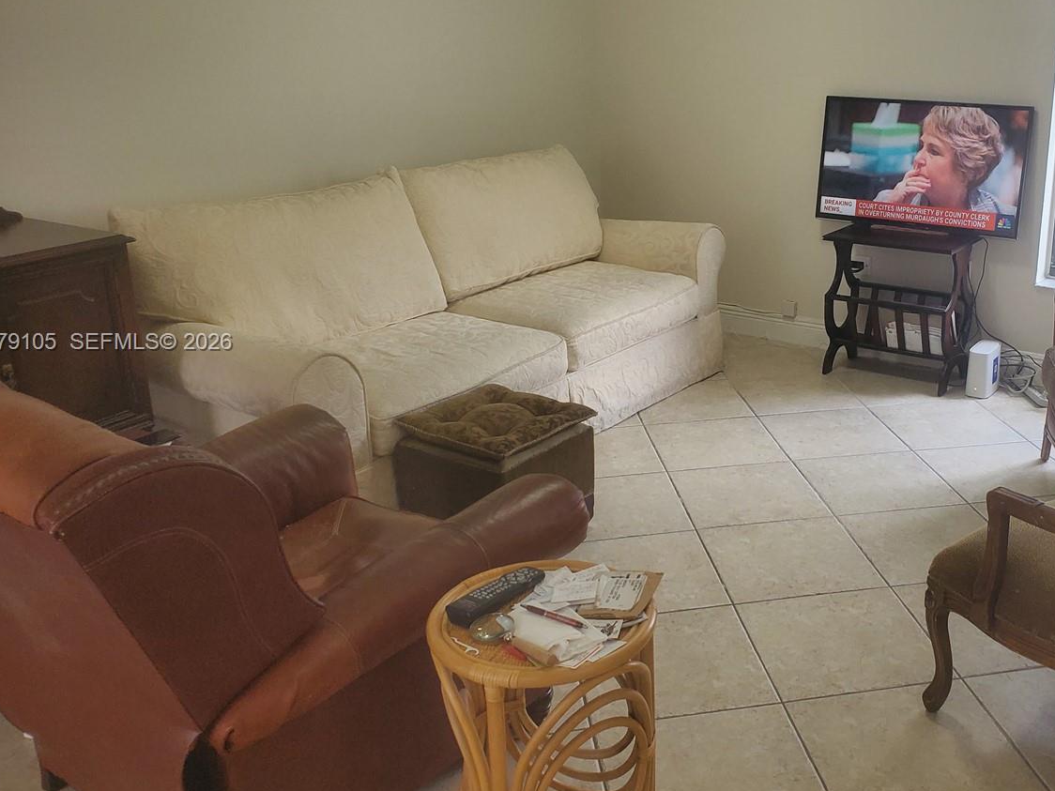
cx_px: 691
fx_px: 1128
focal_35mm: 37
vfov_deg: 38.6
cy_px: 343
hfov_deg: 49.4
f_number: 2.4
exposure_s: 1/120
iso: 125
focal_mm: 4.3
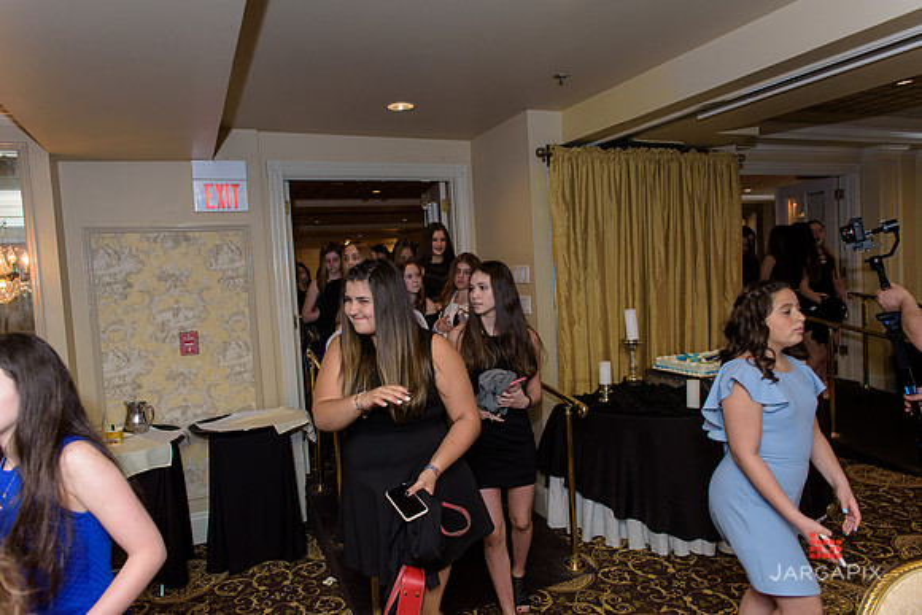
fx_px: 615
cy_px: 308
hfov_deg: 73.7
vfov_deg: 53.2
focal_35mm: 24
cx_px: 461
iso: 1250
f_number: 4
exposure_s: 1/125
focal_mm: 24
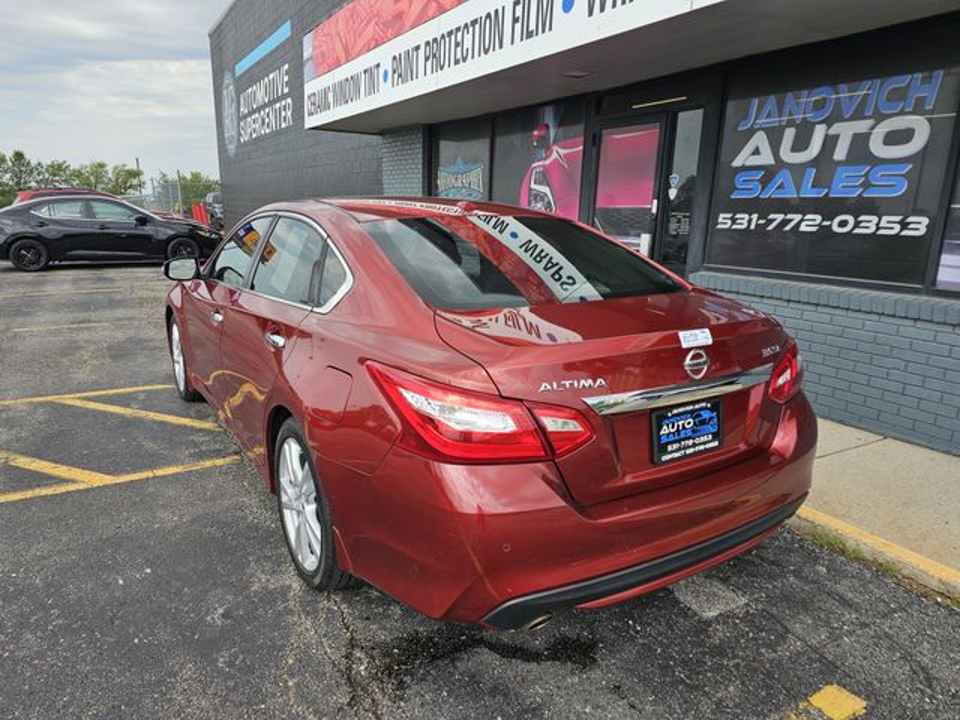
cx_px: 480
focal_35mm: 23
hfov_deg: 73.9
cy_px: 360
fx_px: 638
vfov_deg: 58.9
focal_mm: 6.3
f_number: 1.7
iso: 10
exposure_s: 1/360
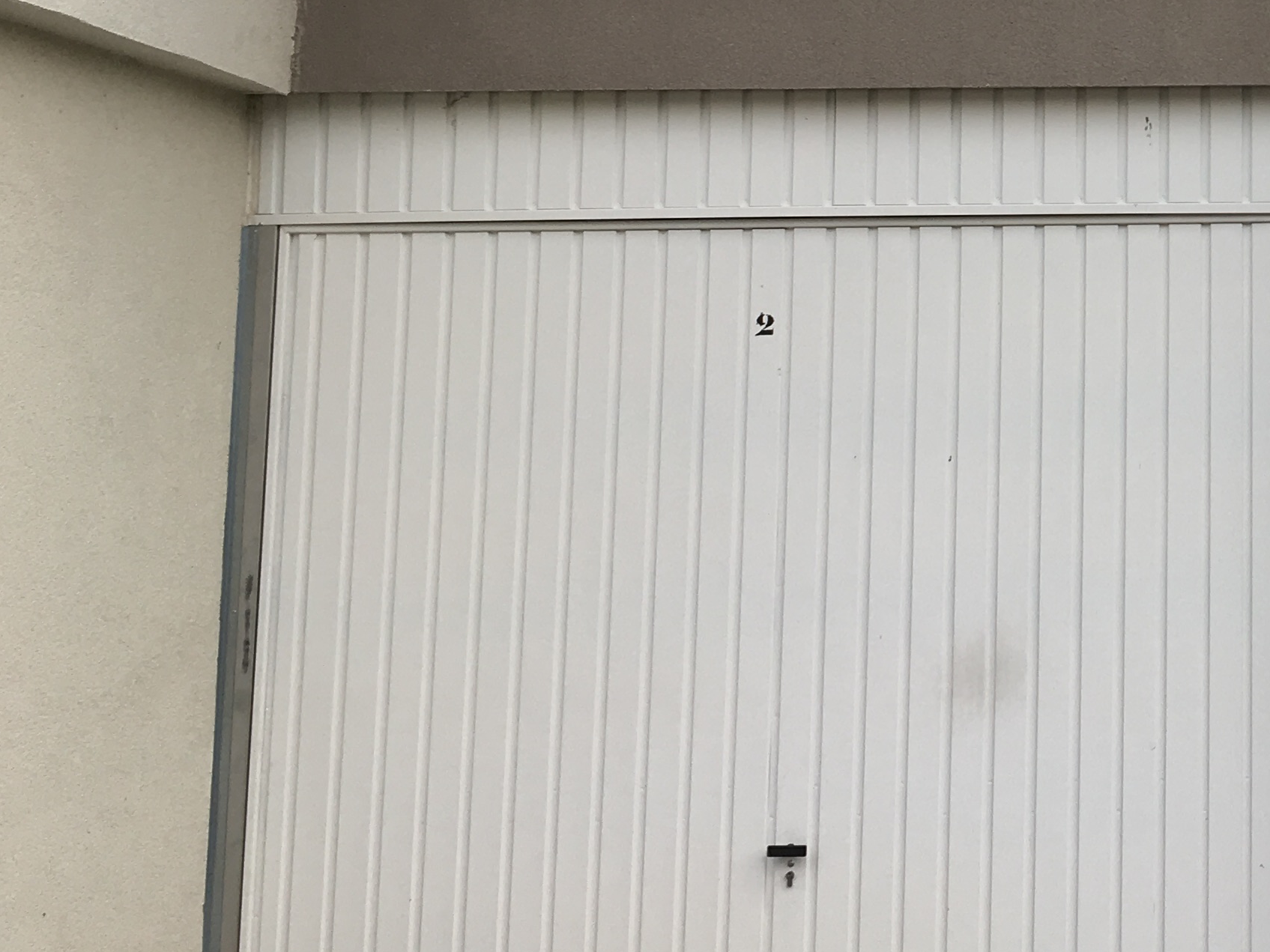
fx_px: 2531
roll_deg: +1.6
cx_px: 1438
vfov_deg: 20.9
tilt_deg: +6.2
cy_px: 122
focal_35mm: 69
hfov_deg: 25.8
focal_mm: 4.15
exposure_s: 1/171
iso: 25
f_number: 2.2
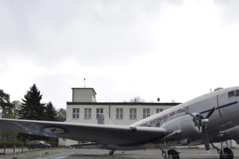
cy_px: 118
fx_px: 272
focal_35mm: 41
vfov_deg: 32.0
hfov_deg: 47.4
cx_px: 124
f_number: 8
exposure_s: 1/250
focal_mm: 18
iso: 220
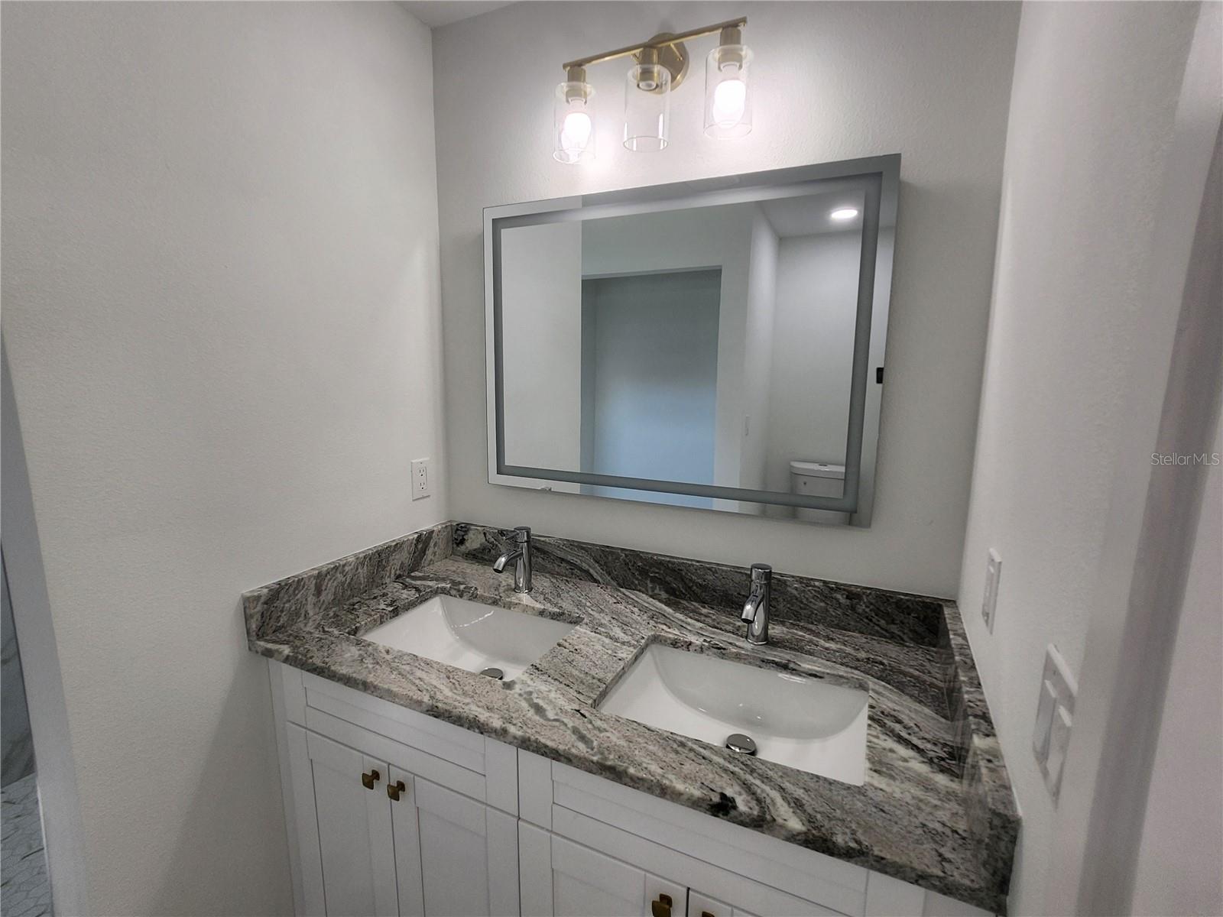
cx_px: 612
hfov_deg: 106.2
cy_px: 458
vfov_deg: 89.9
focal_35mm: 13
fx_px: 459
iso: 32
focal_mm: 1.7
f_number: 2.2
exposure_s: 1/60
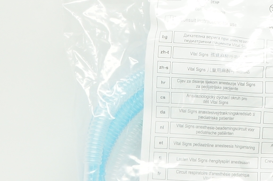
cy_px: -30
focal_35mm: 158
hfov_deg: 12.9
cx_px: 260
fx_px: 1197
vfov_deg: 8.6
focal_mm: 22
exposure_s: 1/30
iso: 400
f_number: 8
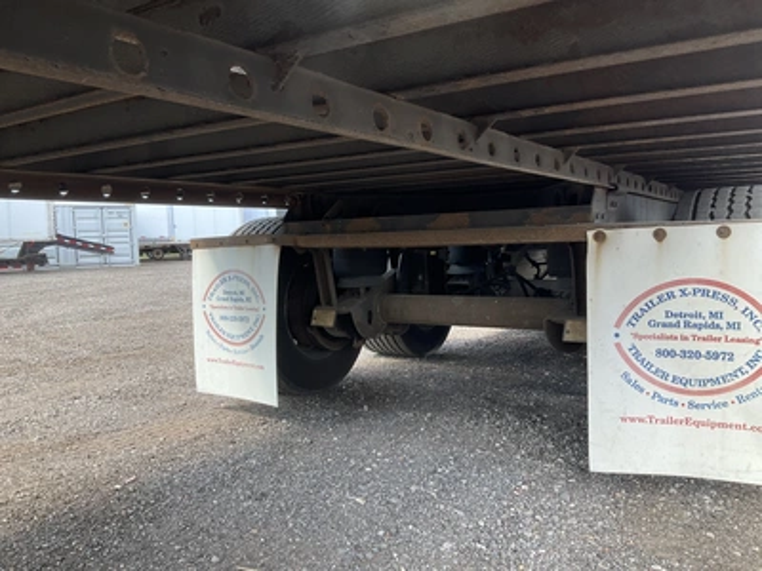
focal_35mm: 29
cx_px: 381
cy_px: 286
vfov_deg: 48.2
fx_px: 638
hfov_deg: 61.7
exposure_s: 1/124
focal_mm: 3
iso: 20
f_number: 1.8
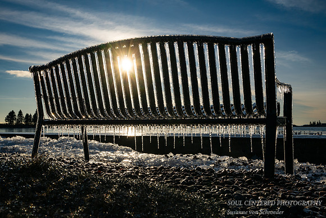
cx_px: 166
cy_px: 119
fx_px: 329
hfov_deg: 52.7
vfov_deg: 36.6
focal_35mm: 36
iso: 200
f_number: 9
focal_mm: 33
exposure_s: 1/640
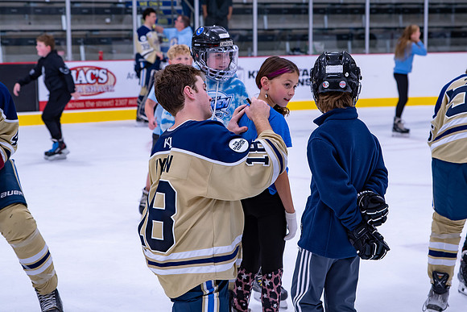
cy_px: 156
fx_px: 1090
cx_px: 234
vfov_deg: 16.3
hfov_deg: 24.2
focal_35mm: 84
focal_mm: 56
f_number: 3.5
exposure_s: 1/250
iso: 320
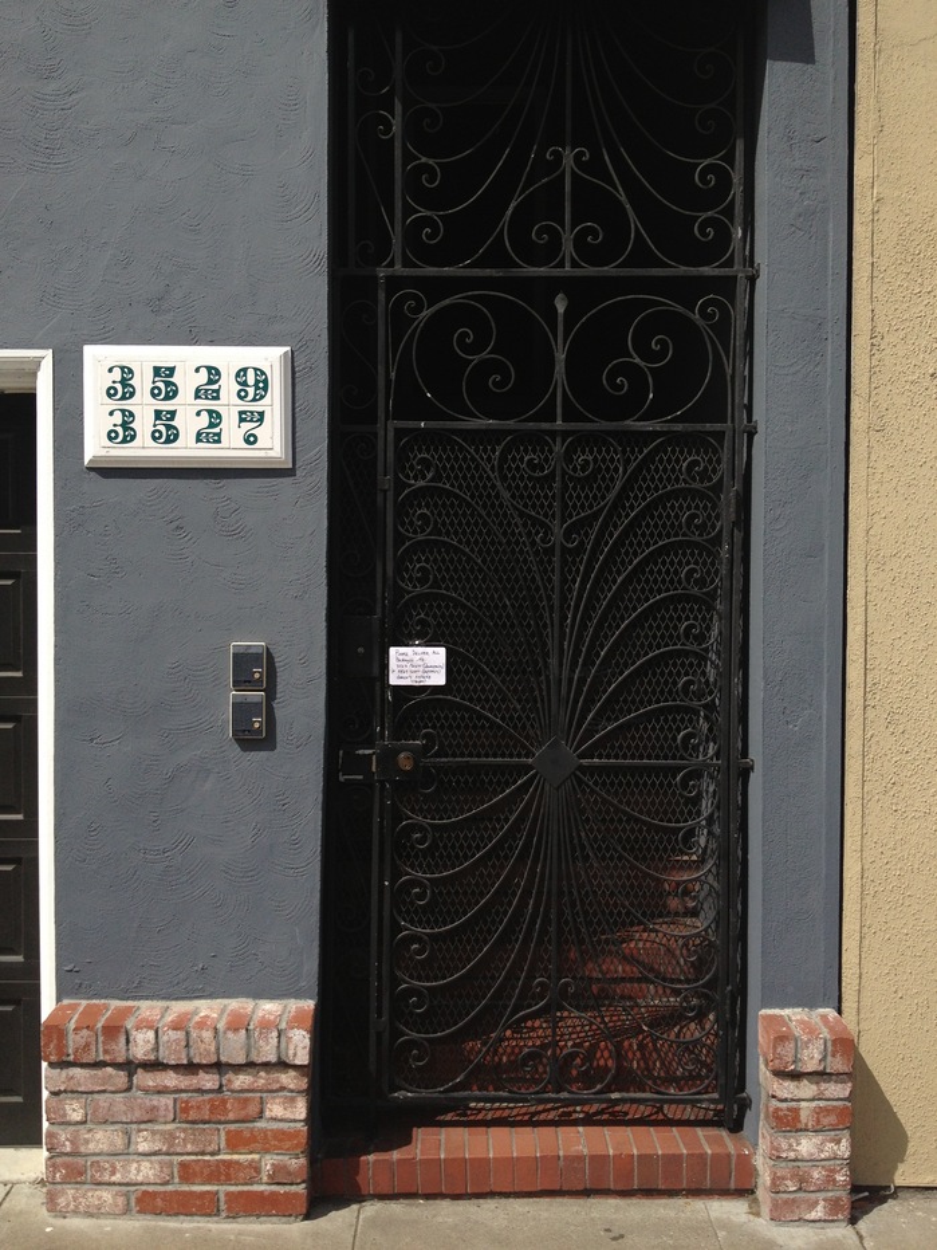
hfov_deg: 40.7
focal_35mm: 35
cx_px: 468
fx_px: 1263
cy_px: 625
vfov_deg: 52.6
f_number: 2.4
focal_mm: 4.28
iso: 50
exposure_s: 1/2907
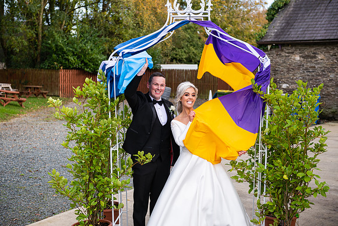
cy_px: 113
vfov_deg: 24.6
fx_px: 516
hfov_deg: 36.2
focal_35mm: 55
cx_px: 169
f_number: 3.5
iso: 160
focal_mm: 55
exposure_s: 1/320
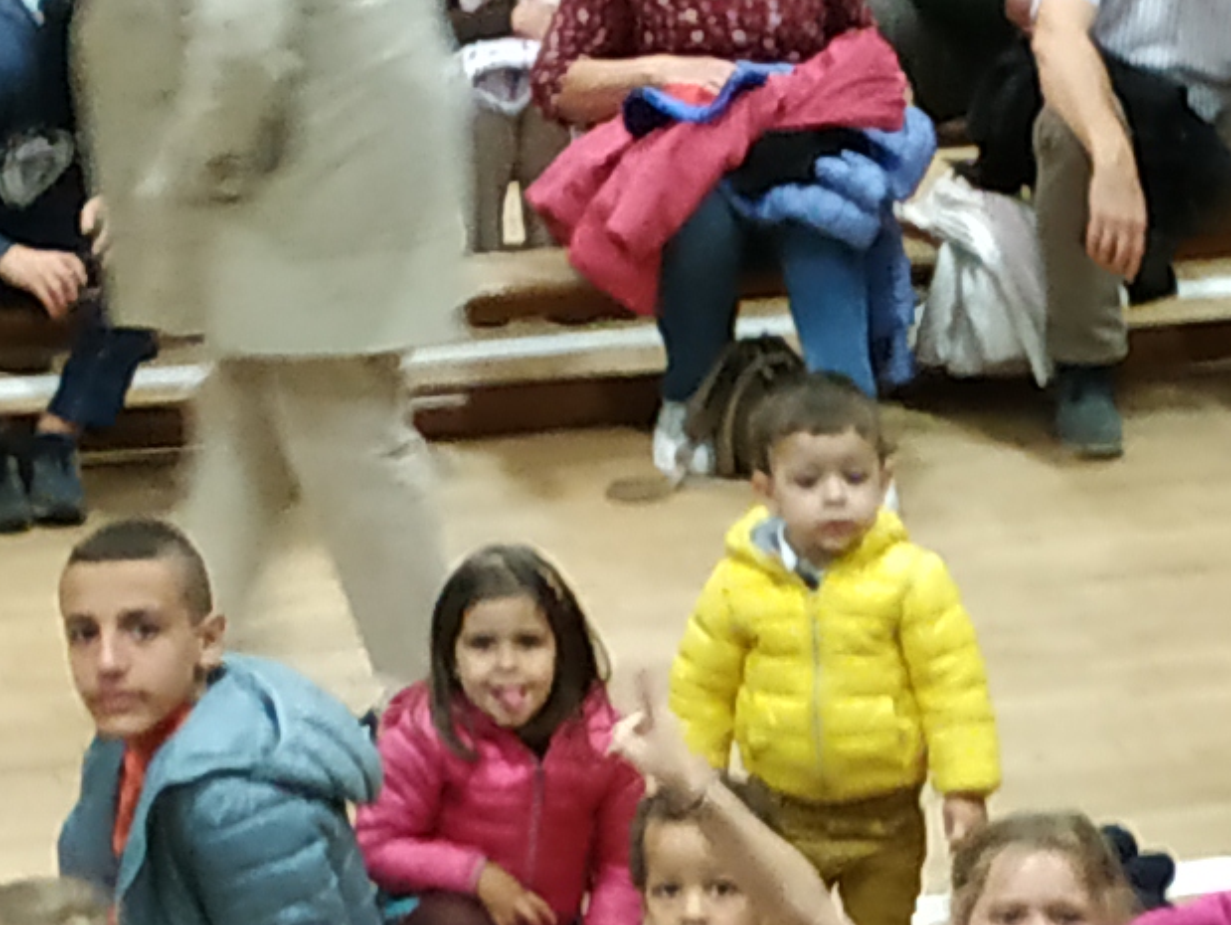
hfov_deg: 12.6
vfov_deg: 9.4
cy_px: 1154
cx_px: 1130
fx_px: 5515
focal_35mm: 155
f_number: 1.9
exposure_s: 1/20
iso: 800
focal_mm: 3.94
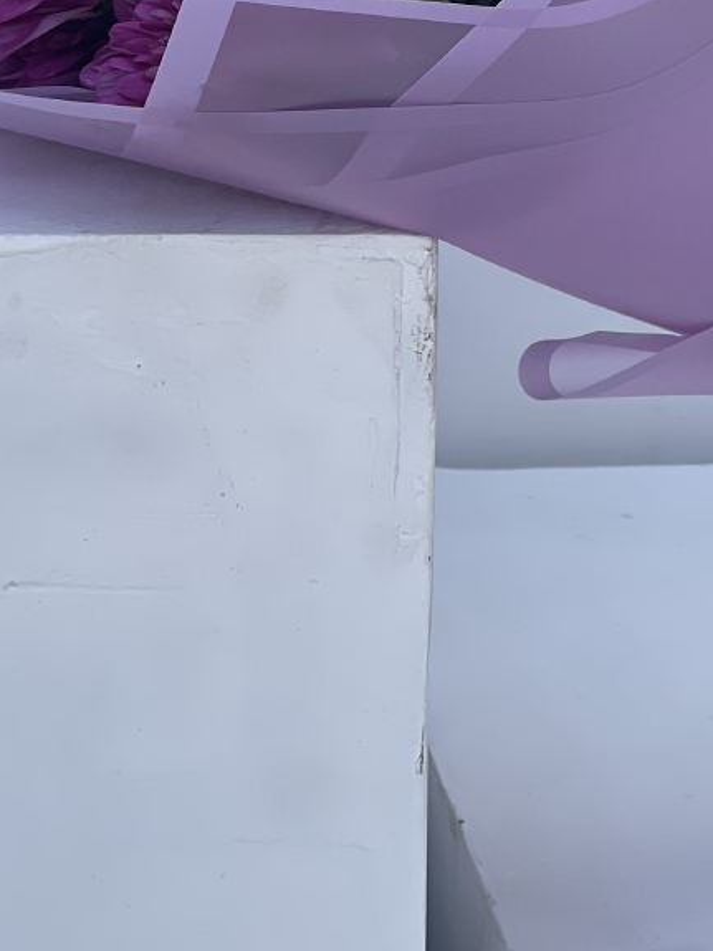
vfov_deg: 11.5
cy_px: -270
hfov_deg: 8.9
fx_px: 4588
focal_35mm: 167
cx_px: 532
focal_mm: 7.5
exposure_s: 1/528
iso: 20
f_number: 2.2
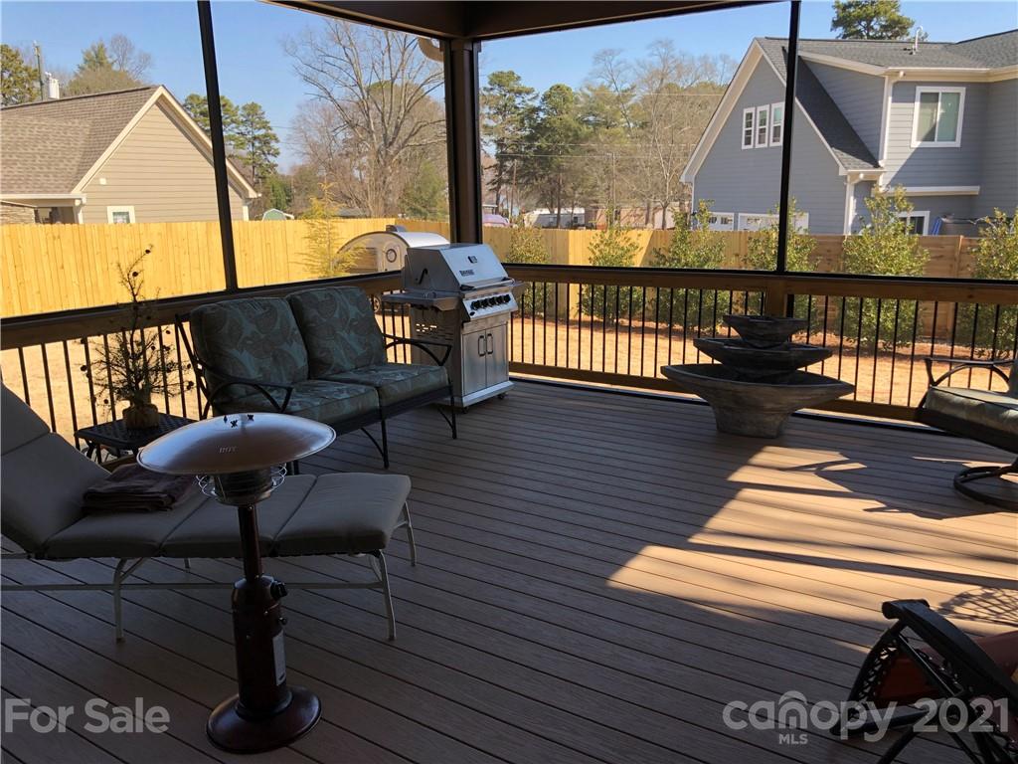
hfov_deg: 63.4
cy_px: 382
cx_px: 509
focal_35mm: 28
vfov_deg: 49.7
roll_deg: +0.7
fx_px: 823
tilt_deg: -12.5
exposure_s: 1/369
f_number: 1.8
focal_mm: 4
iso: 20
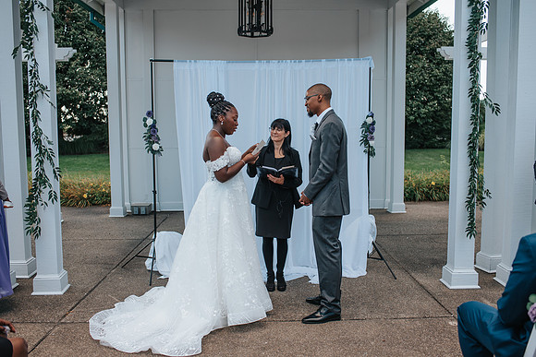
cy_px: 178
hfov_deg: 53.3
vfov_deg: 37.0
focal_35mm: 36
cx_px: 268
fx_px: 534
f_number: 3.2
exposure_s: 1/640
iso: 110
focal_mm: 35
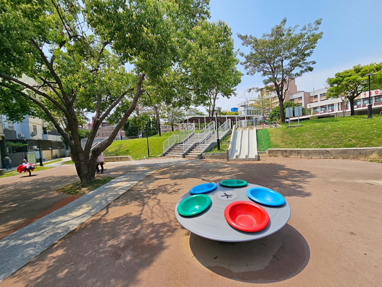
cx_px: 191
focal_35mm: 13
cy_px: 144
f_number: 2.2
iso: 50
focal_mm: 2.2
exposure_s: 1/2321
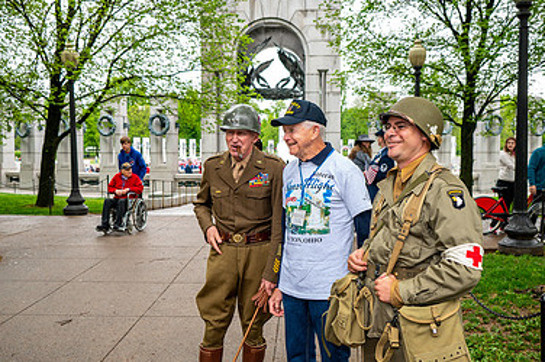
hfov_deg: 51.9
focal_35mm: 37
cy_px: 181
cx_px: 271
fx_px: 560
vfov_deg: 35.9
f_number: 4
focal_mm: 24
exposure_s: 1/60
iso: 100
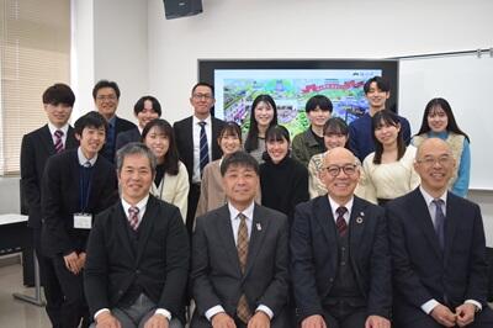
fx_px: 493
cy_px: 164
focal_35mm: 36
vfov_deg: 36.8
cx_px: 246
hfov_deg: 53.2
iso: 2000
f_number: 4
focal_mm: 24
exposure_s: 1/500
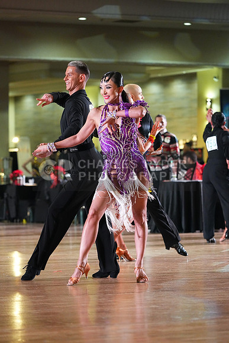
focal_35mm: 172
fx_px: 1640
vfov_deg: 11.9
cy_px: 172
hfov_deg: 8.0
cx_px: 114
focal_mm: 172
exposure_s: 1/400
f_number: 4.5
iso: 8000
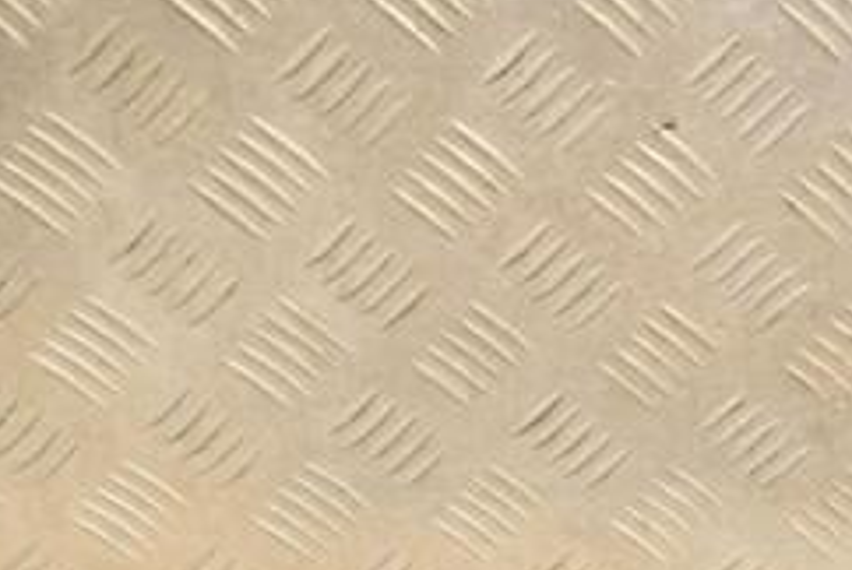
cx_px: 961
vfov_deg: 12.9
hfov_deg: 18.8
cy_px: 676
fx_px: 2464
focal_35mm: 104
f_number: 6.3
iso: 800
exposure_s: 1/200
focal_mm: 28
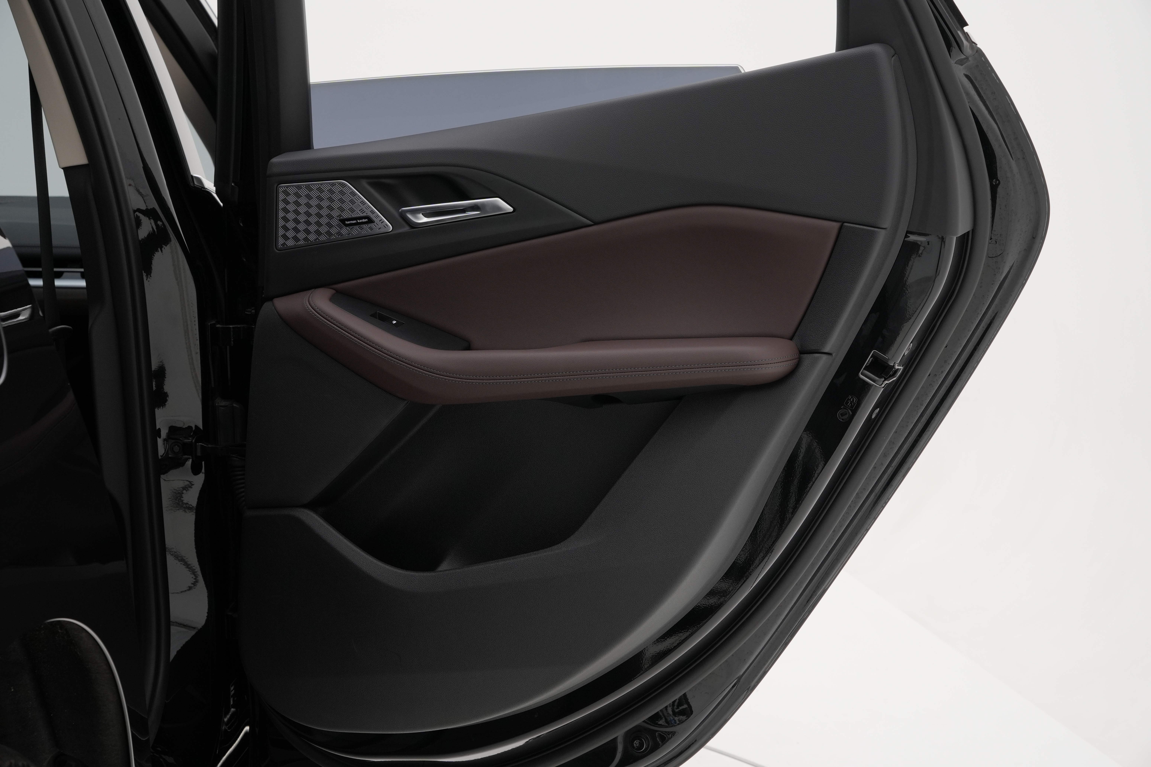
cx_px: 576
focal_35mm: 53
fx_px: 1702
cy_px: 384
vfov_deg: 25.4
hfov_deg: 37.4
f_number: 7.1
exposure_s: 1/50
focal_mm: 35.5
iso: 250
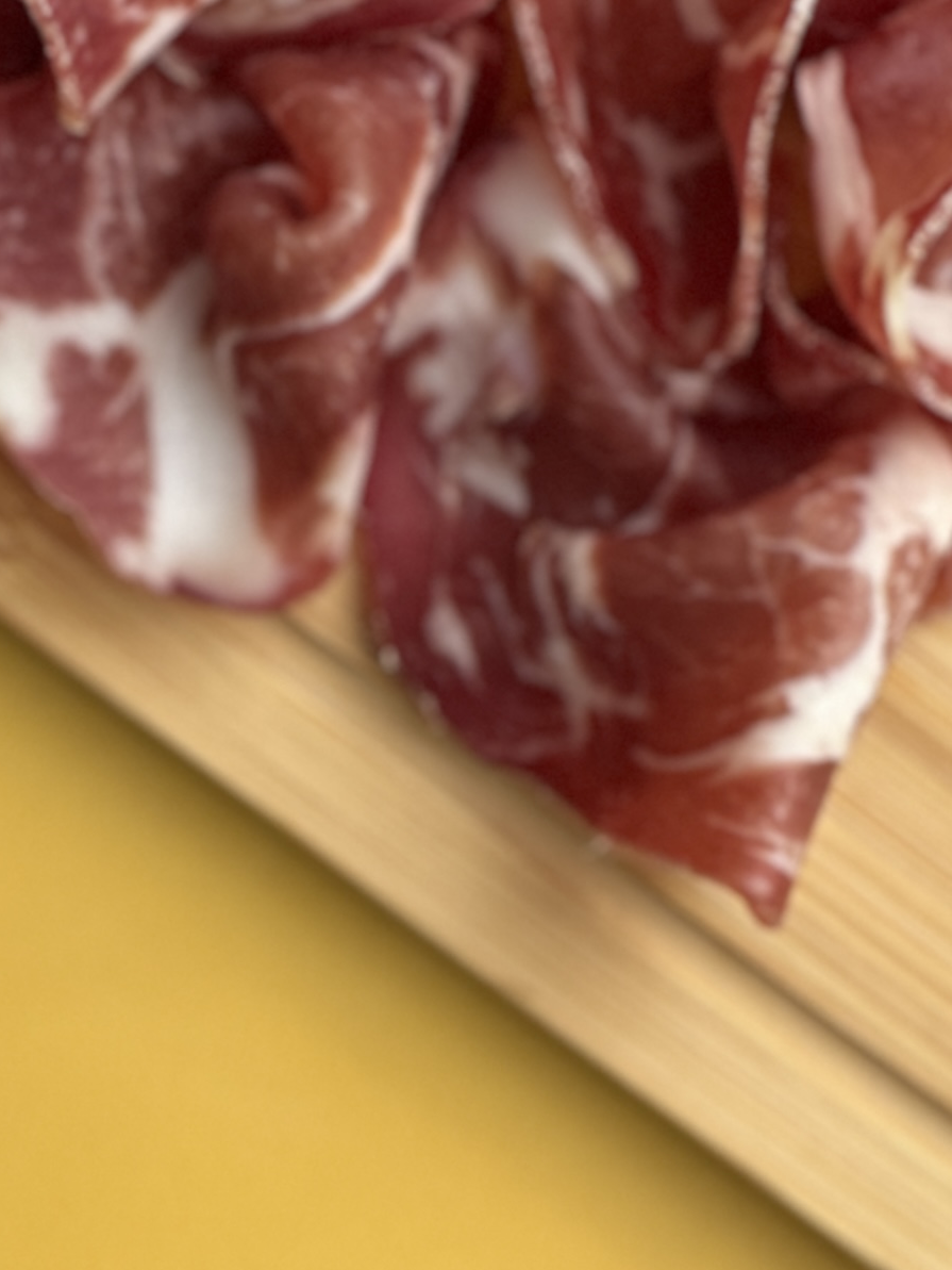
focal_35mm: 236
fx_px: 8652
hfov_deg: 6.2
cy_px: 703
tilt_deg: -87.4
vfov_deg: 8.4
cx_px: -389
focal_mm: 9
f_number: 2.8
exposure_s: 1/298
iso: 25
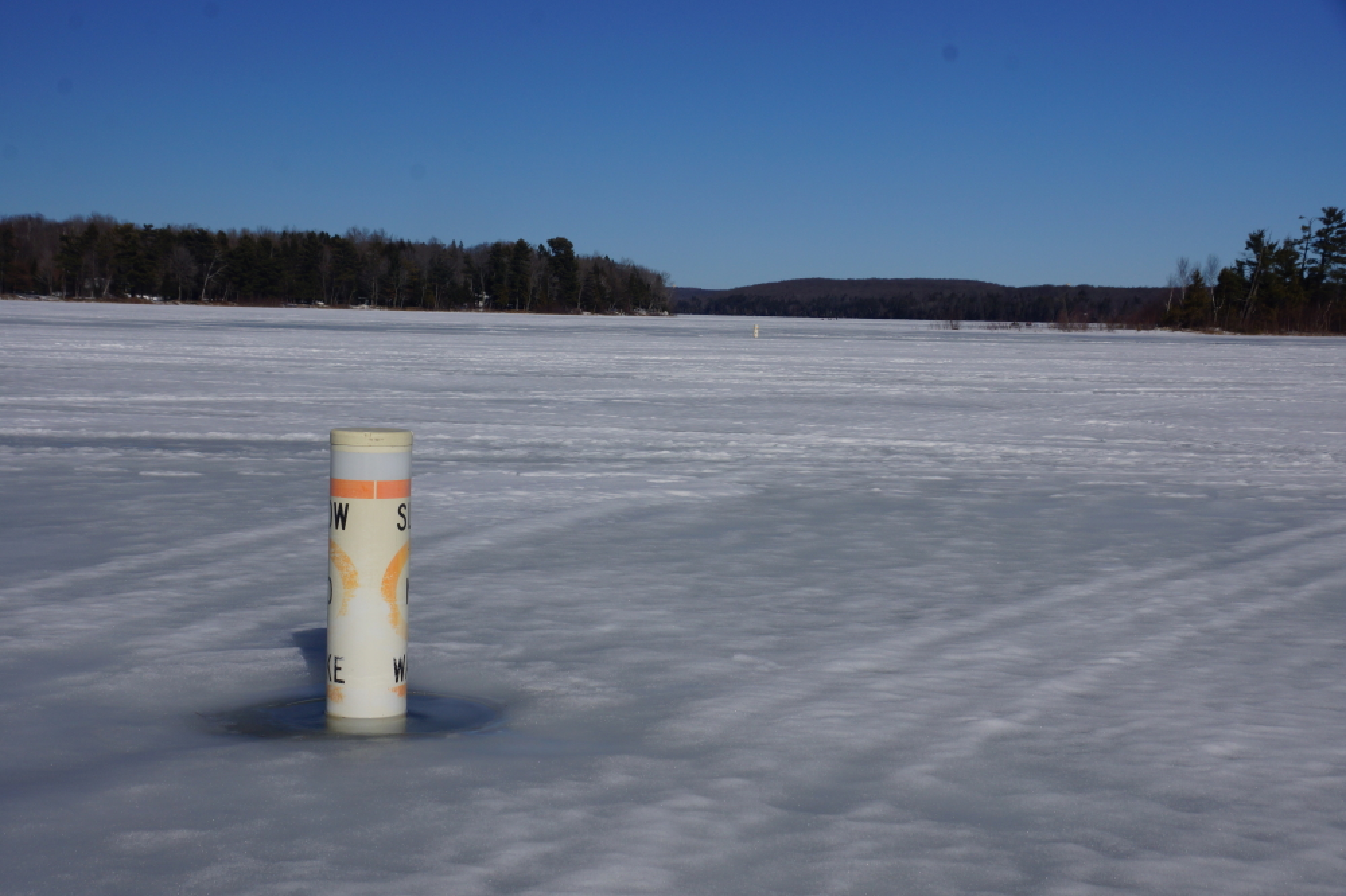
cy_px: 448
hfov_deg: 37.9
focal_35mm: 52
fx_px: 1962
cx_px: 673
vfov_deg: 25.7
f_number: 13
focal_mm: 35
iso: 100
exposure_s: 1/200
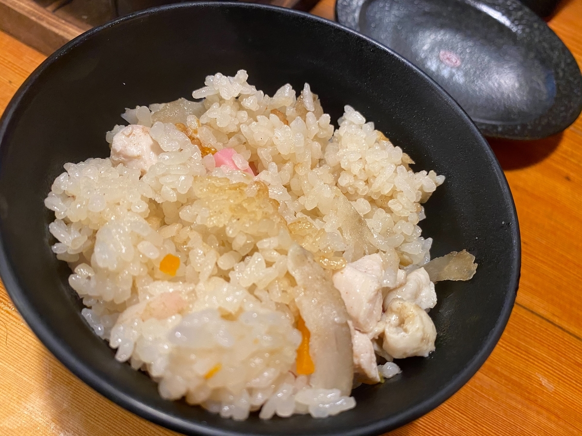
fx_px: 437
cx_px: 291
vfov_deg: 53.1
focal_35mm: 26
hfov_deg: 67.3
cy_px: 218
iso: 250
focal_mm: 4.25
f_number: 1.8
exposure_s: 1/51
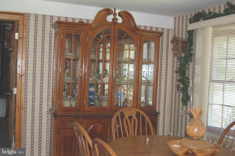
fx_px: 294
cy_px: 78
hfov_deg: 43.6
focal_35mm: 45
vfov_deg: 29.8
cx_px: 118
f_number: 4.2
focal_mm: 30
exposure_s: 1/60
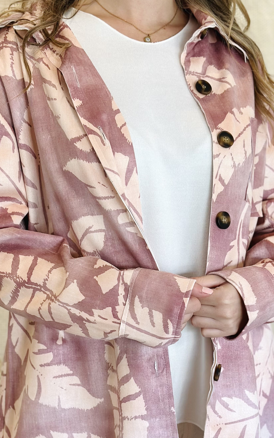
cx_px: 169
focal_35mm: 78
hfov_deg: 16.7
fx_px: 932
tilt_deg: -13.4
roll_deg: -0.7
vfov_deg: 26.3
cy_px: 292
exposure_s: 1/159
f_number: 1.78
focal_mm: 6.86
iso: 64
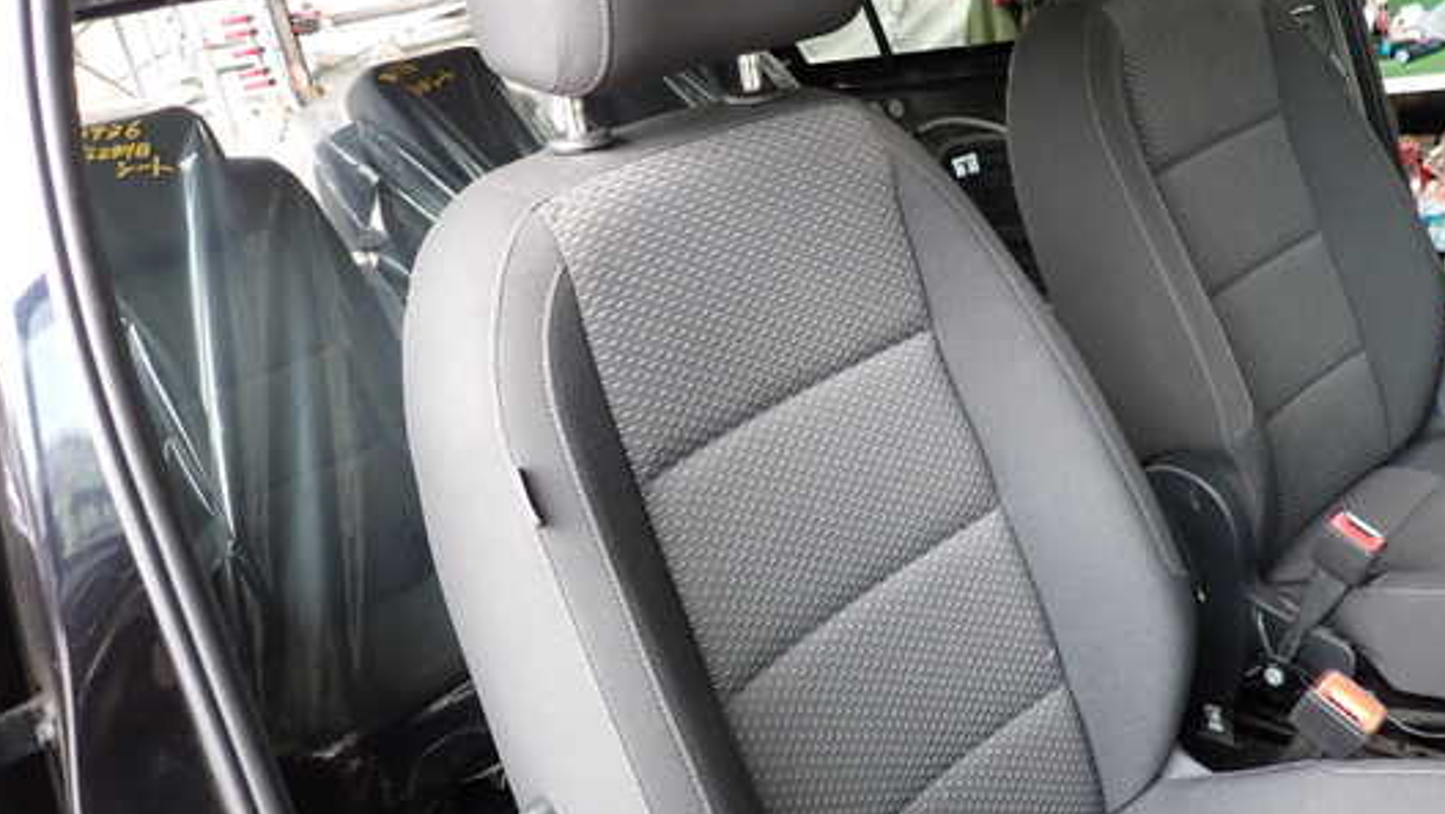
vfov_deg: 37.7
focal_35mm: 31
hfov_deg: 62.4
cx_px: 806
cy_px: 343
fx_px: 1188
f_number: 2
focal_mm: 4.5
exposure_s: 1/40
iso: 200
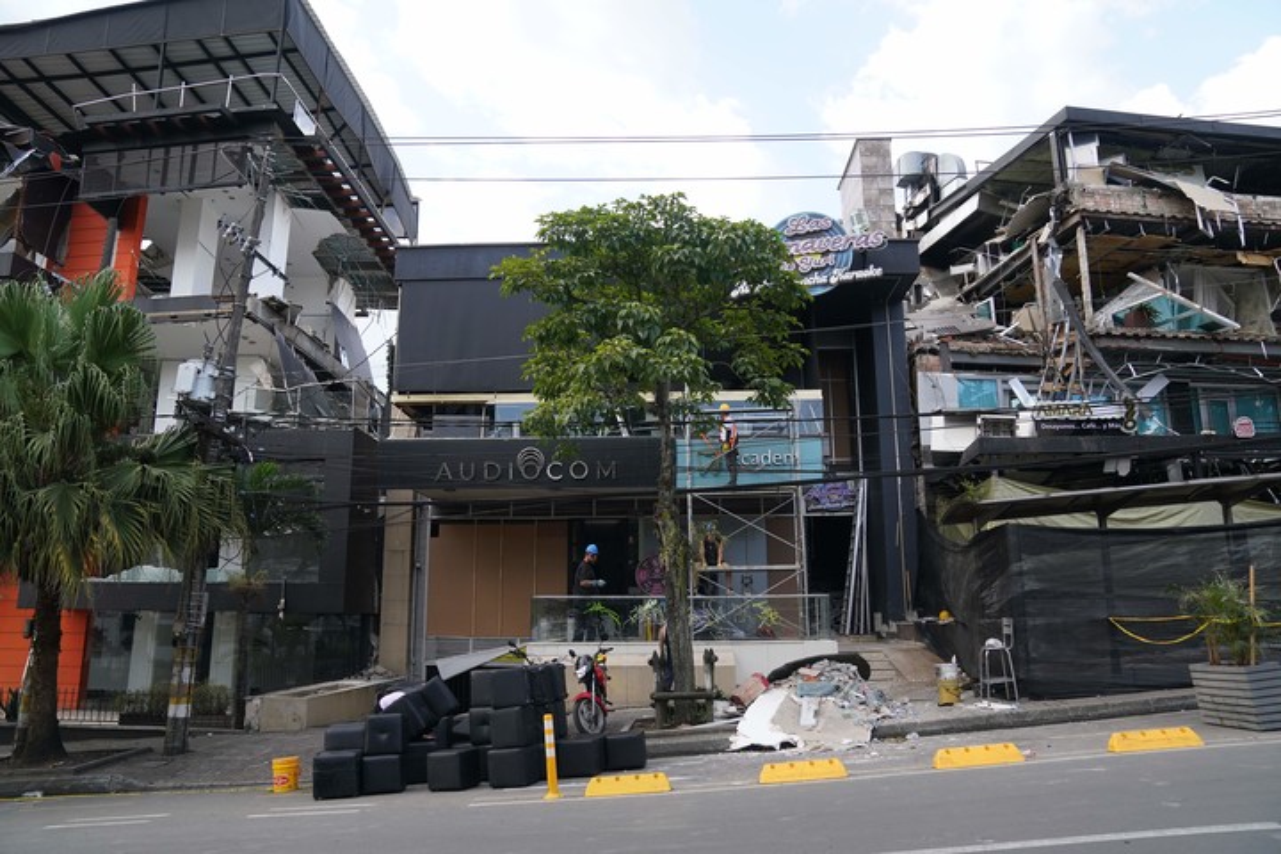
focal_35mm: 24
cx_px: 640
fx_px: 854
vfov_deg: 53.1
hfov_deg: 73.7
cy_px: 427
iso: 800
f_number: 3.2
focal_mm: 24
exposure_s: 1/1600
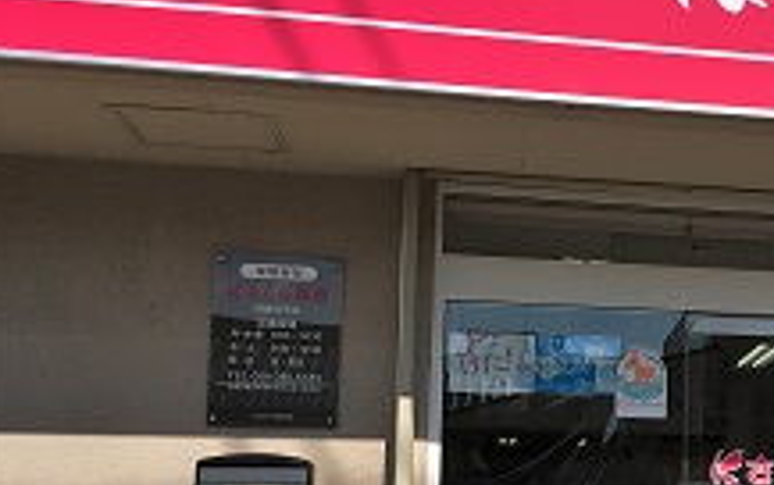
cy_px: 392
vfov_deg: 19.0
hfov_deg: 27.8
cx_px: 835
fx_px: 1436
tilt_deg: +6.2
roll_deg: -0.1
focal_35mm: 68
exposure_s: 1/2849
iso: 25
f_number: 2.2
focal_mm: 4.15
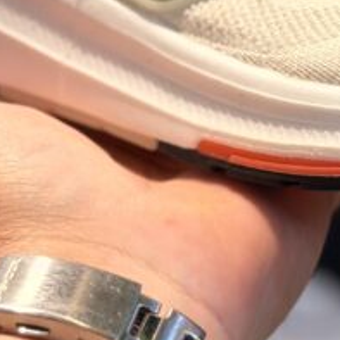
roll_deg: +2.2
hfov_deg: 8.7
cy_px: -15
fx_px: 2234
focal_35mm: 201
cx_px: 252
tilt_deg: -8.4
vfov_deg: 8.6
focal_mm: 6.76
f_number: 1.78
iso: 50
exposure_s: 1/128
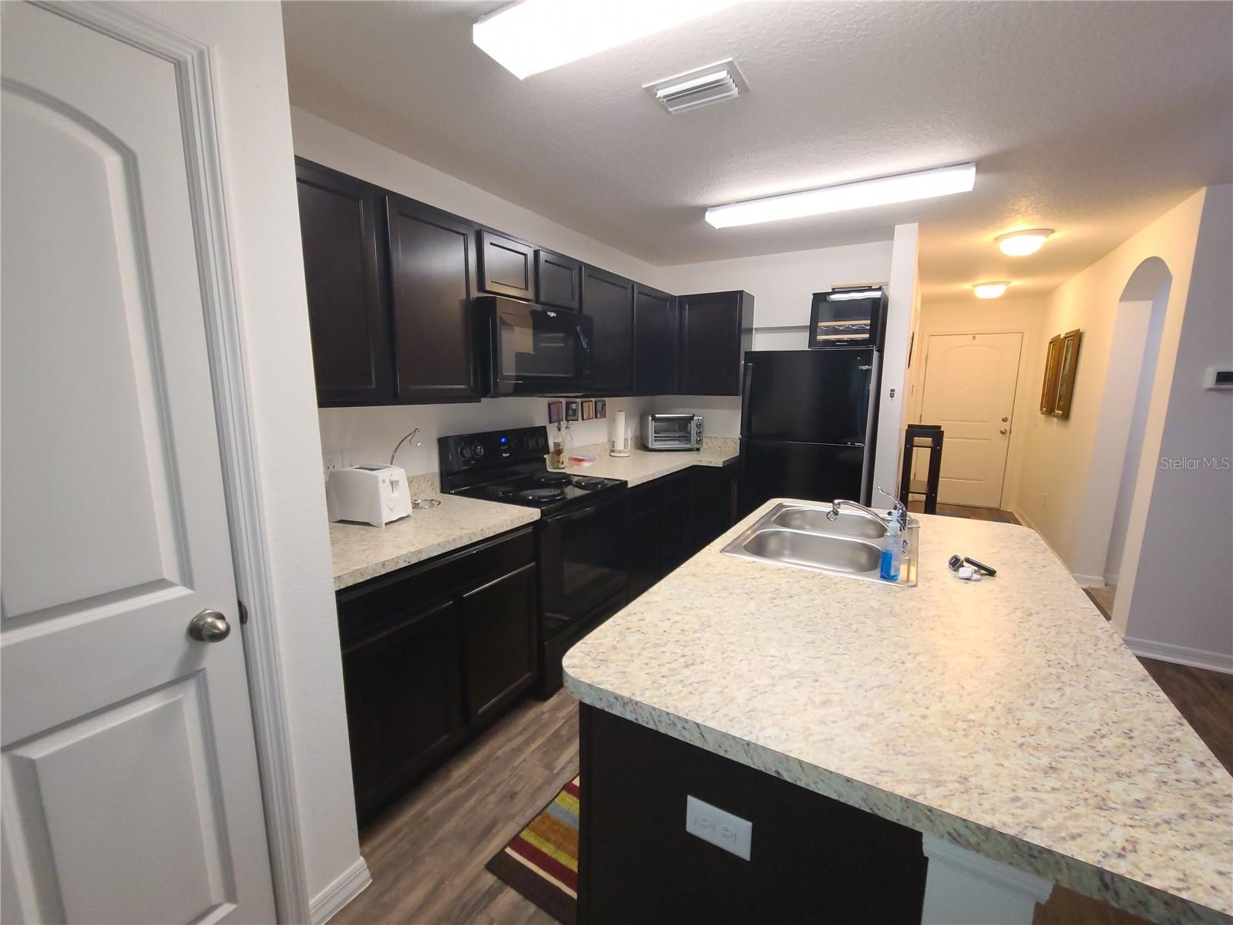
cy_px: 462
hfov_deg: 106.2
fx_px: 463
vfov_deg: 89.9
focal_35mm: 13
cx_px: 616
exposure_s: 1/59
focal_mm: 2.2
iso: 250
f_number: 2.2
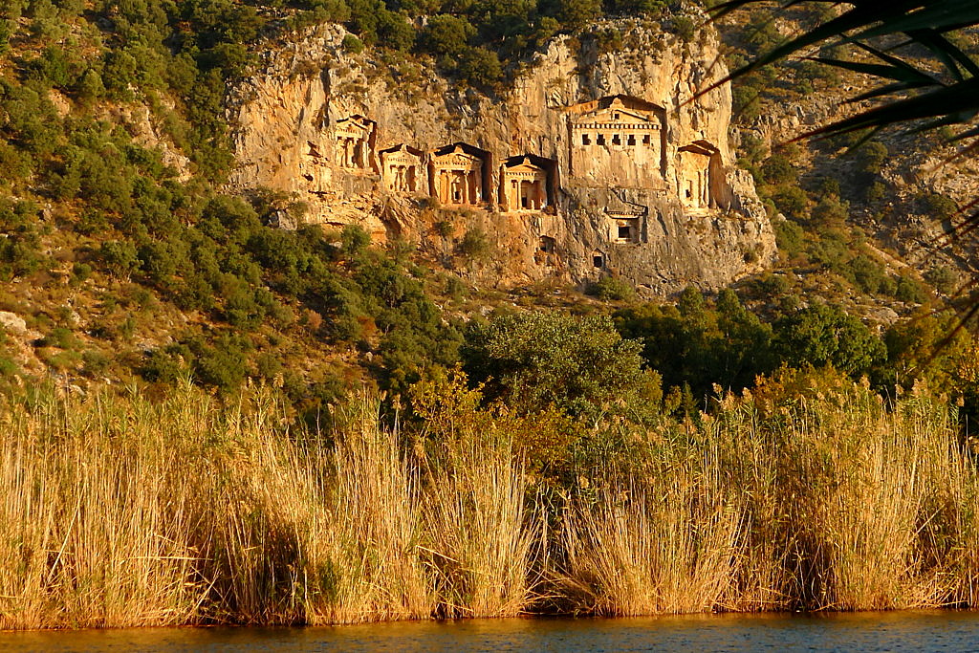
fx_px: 3264
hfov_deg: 17.1
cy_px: 326
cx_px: 490
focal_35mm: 120
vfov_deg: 11.4
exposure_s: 1/400
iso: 80
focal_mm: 19.2
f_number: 3.3
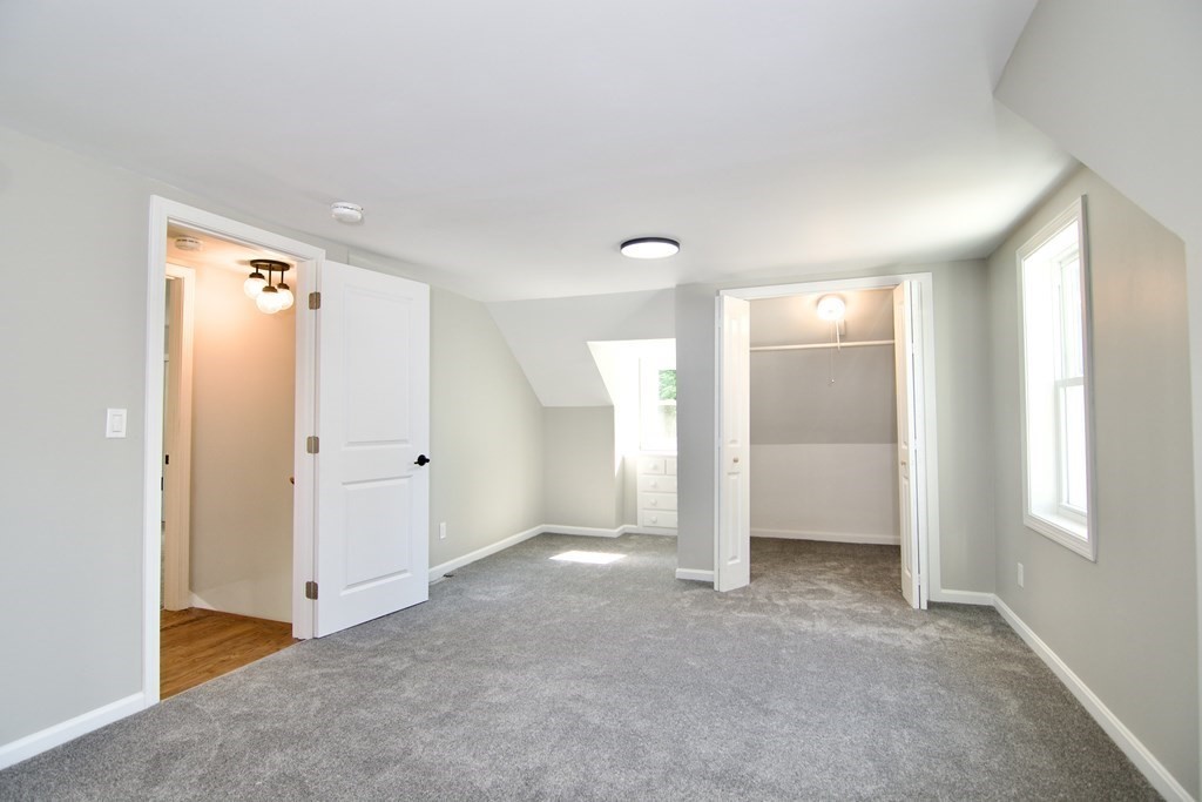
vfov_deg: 72.1
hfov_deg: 95.0
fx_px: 551
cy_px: 401
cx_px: 601
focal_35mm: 16
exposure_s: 1/80
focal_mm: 11
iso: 400
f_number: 4.5
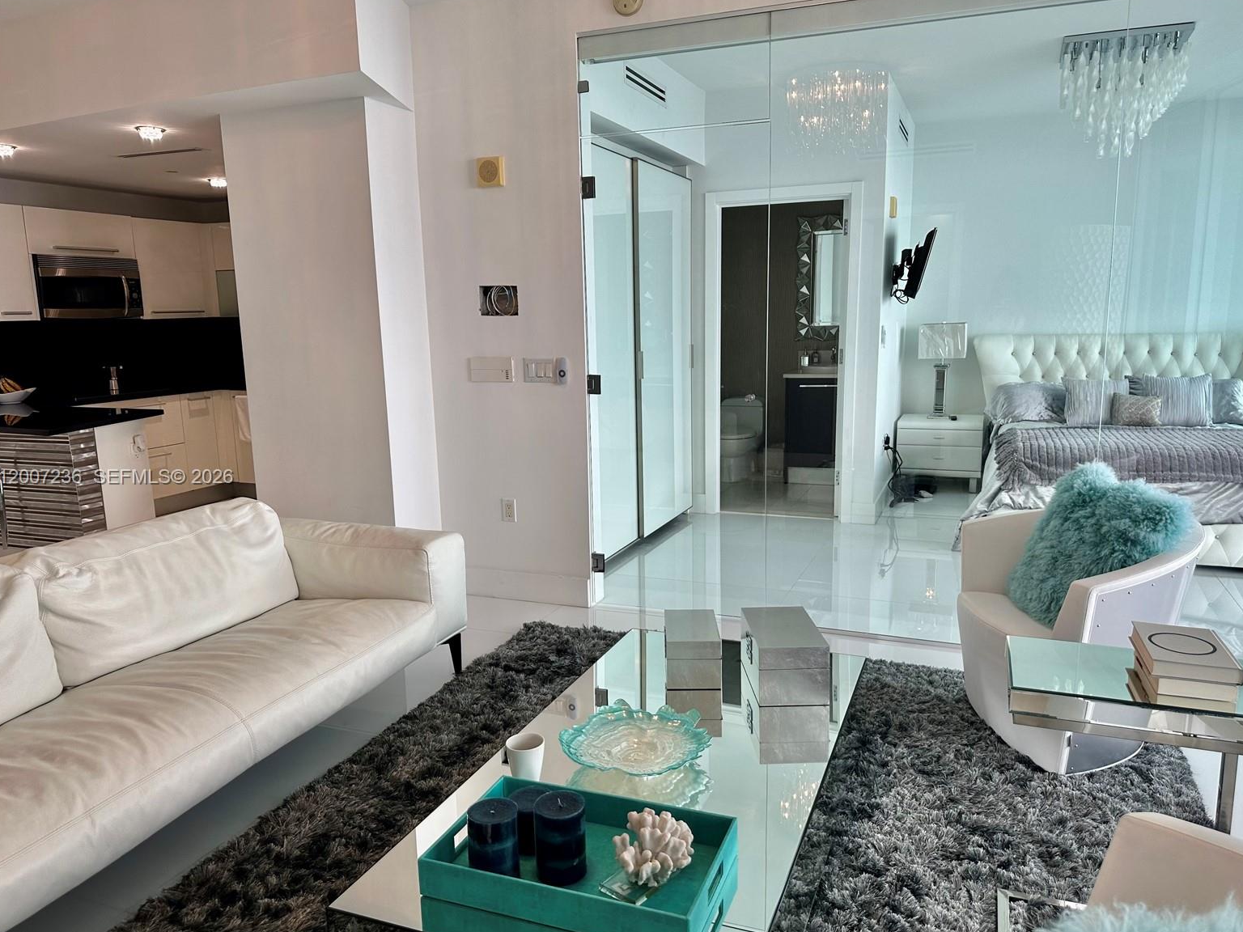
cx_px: 629
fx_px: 898
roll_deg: +0.3
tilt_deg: -11.0
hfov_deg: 69.4
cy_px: 478
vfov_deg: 54.9
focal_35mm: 25
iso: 80
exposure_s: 1/120
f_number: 1.78
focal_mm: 6.86
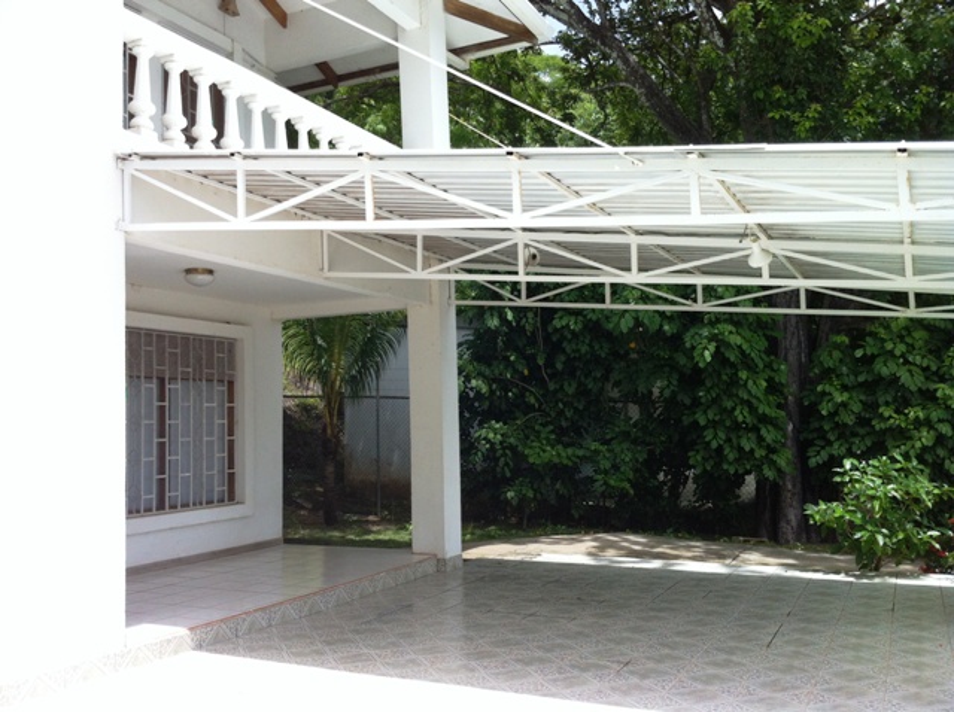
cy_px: 356
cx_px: 477
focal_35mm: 35
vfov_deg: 40.6
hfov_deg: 52.7
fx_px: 963
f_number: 2.8
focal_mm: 3.85
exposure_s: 1/838
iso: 80
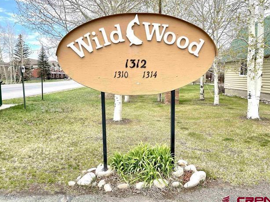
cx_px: 134
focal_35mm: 27
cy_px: 102
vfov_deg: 51.4
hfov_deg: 65.3
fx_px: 211
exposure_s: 1/2398
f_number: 1.6
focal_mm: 4.2
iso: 32
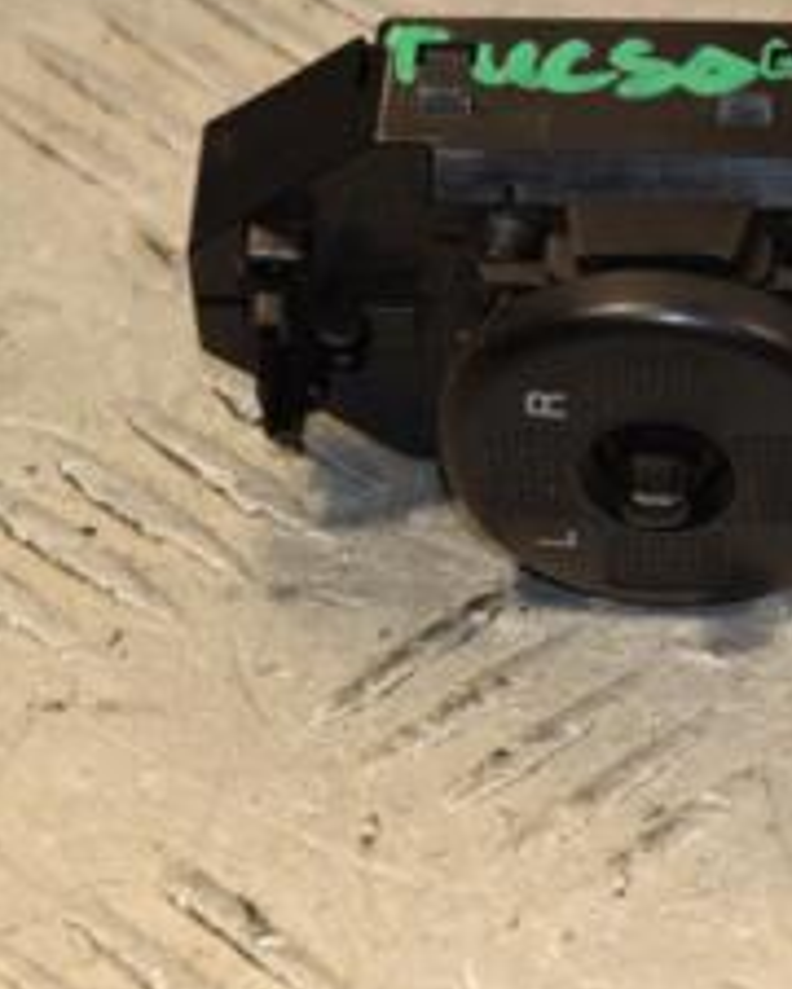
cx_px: 889
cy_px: 290
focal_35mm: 394
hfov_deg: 3.9
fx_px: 11552
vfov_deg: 4.9
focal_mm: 105
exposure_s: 1/200
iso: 800
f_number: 8
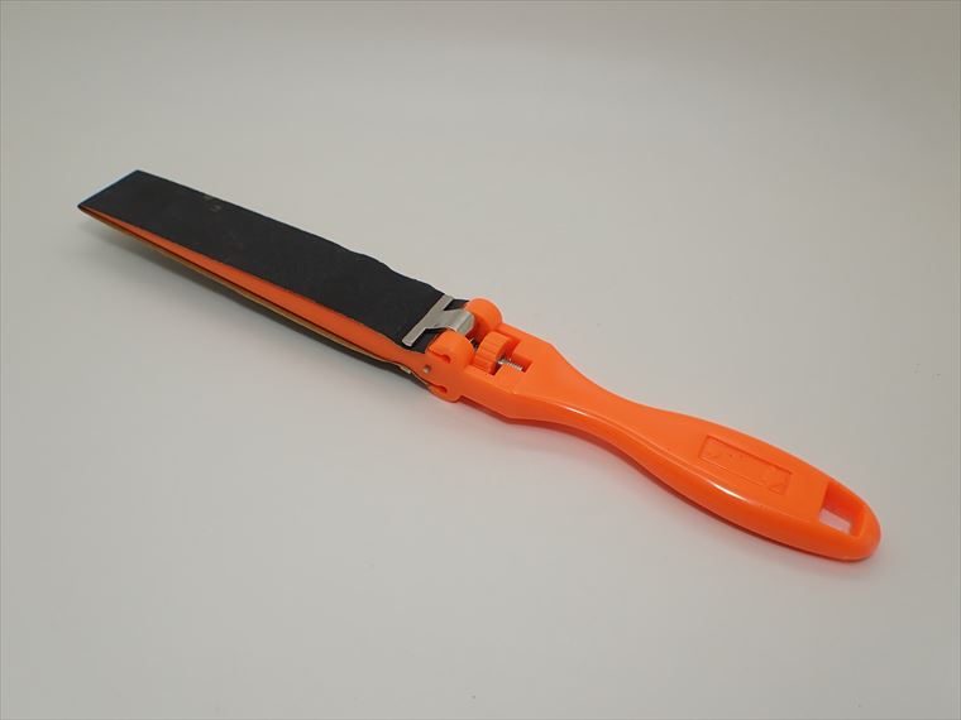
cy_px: 360
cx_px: 480
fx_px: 833
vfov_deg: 46.8
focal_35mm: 30
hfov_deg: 60.0
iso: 100
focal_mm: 5.4
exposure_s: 1/200
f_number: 3.2
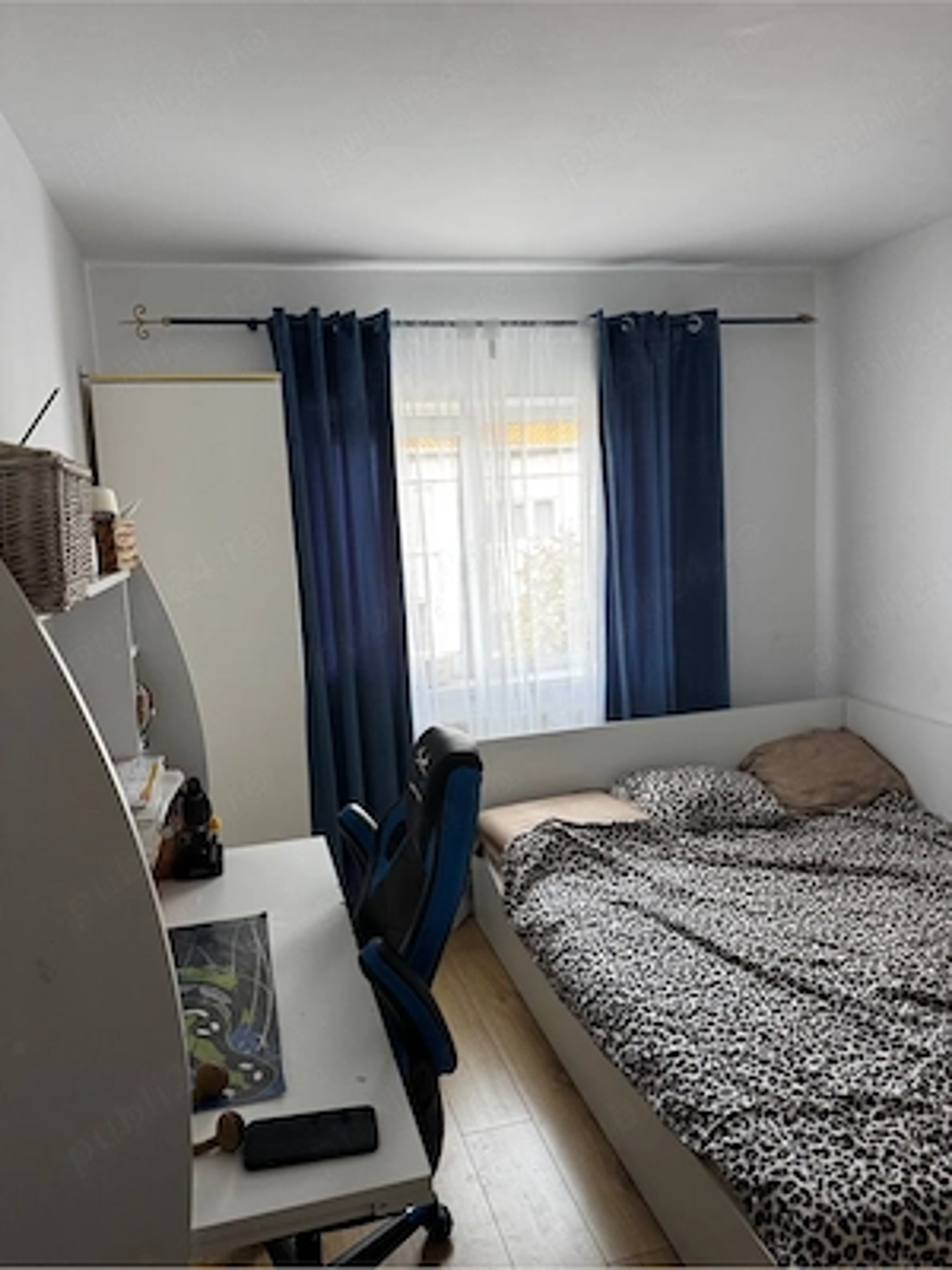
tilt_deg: -5.9
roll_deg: +2.8
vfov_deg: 71.6
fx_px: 880
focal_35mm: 24
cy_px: 635
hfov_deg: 56.8
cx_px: 476
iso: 200
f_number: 1.78
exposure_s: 1/121
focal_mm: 6.76
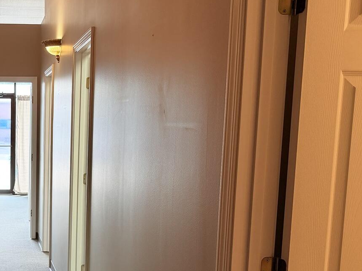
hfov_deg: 32.0
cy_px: 211
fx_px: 585
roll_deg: -0.2
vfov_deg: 25.7
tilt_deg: -9.4
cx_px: 10
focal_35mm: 56
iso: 125
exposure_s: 1/120
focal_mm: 6.76
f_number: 1.78
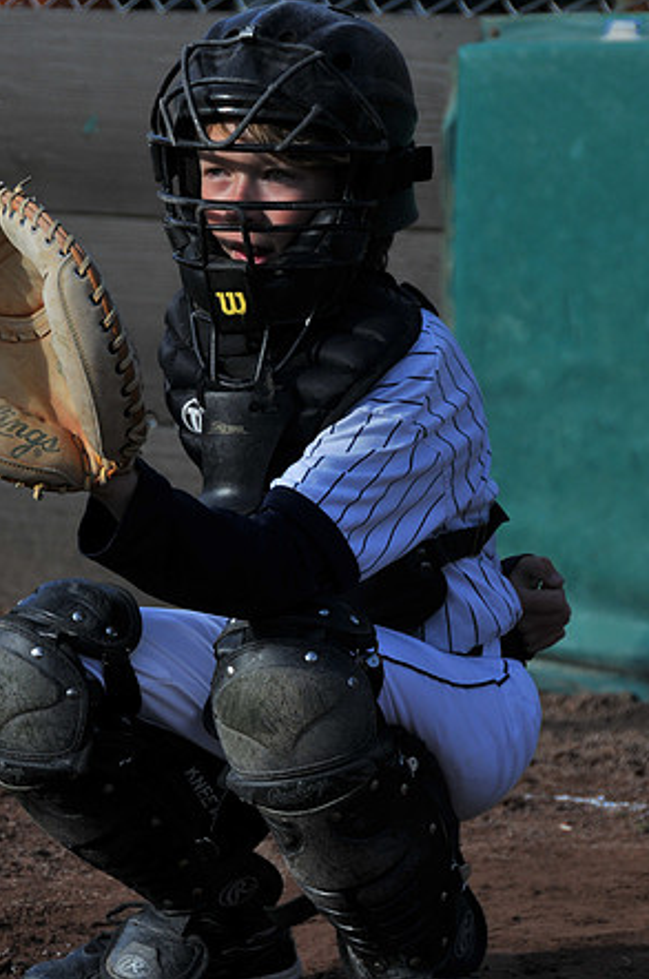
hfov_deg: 6.6
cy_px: 487
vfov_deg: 10.0
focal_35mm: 207
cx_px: 245
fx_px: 5610
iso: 200
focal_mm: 105
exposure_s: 1/1000
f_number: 5.6
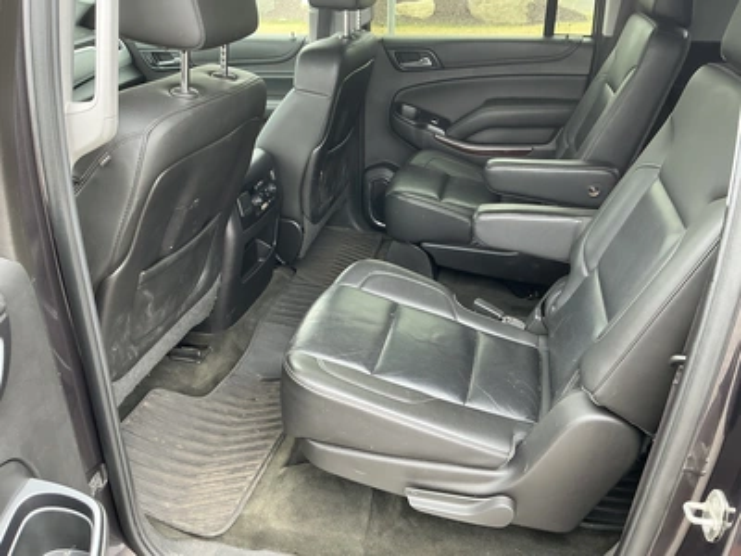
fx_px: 599
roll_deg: -3.2
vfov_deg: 49.7
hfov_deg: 63.4
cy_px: 278
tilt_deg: -27.4
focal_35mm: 28
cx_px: 370
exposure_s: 1/105
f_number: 1.8
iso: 64
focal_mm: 3
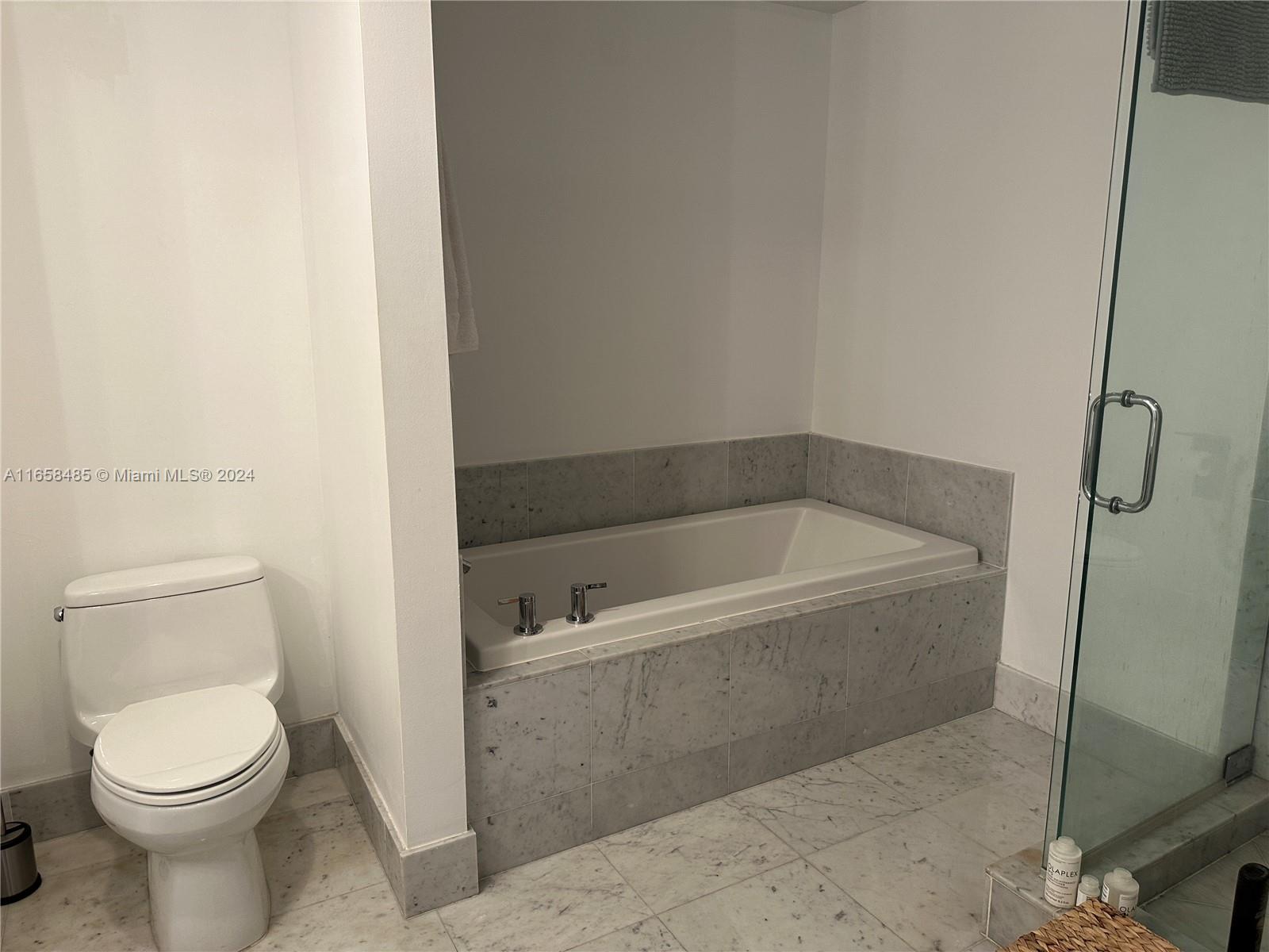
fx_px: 880
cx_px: 634
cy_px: 476
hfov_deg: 71.6
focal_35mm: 24
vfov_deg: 56.8
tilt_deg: -11.0
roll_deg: -0.5
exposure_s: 1/60
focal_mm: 6.86
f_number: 1.78
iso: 160
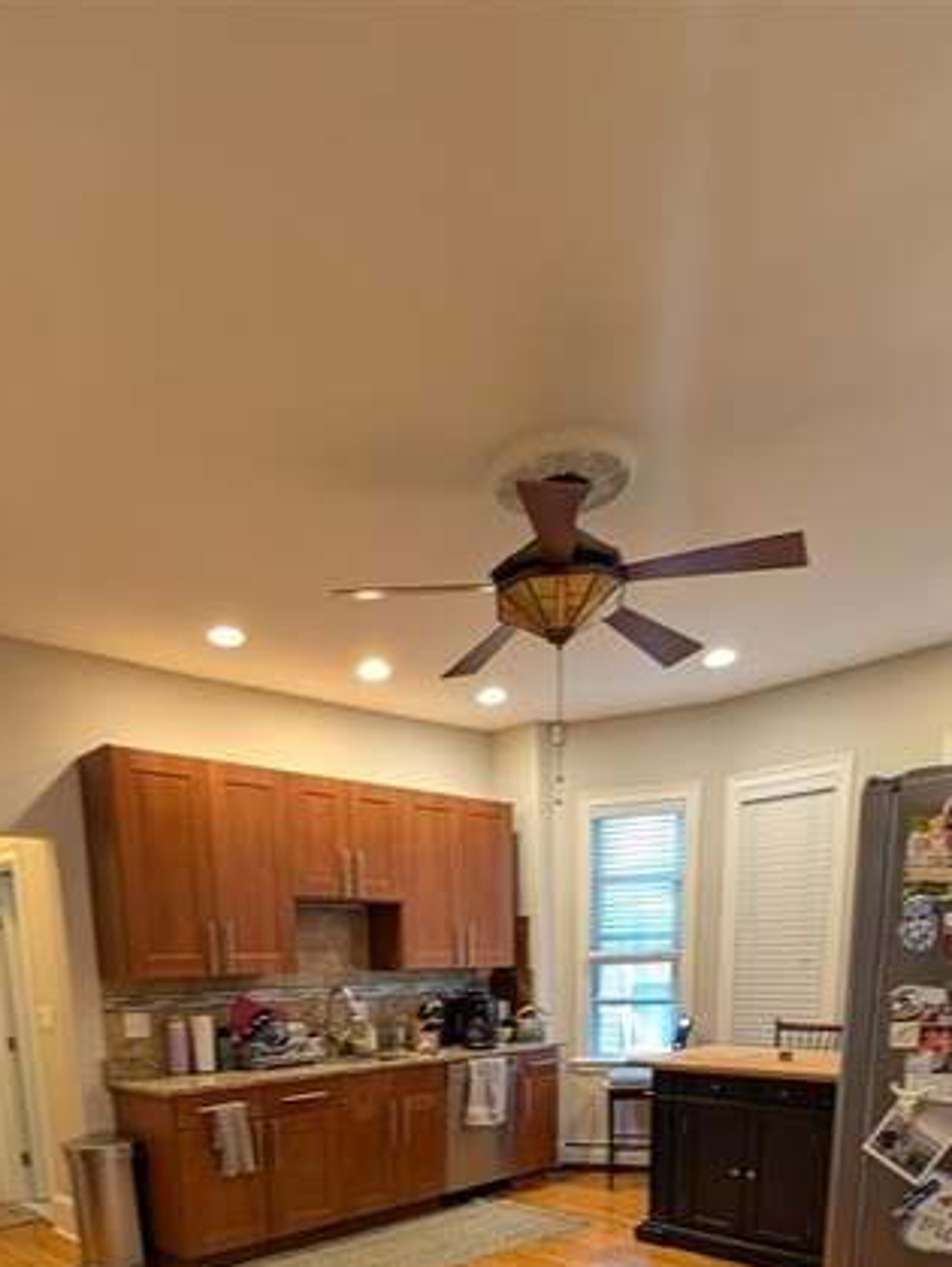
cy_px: 1158
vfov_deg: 62.9
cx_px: 423
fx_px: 805
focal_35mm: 22
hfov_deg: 61.0
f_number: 1.7
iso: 170
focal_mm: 2.02
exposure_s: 1/40
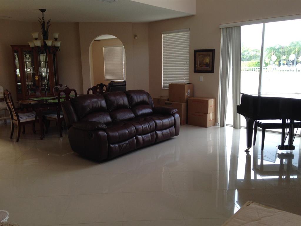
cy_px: 113
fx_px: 287
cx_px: 150
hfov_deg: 55.4
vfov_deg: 42.9
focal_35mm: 33
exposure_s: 1/60
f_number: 2.4
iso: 64
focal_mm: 4.12
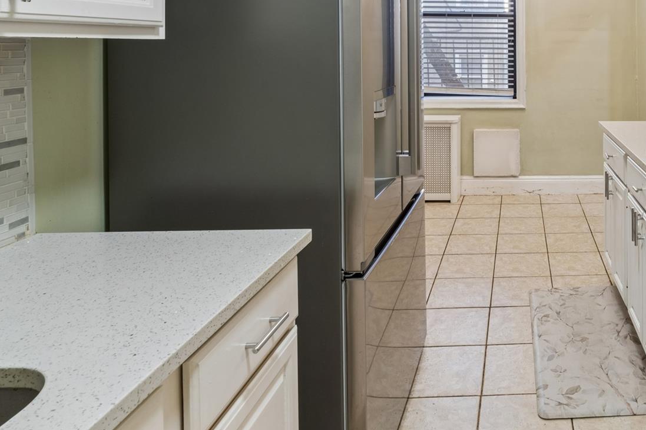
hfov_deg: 57.8
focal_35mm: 28
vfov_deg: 42.1
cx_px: 551
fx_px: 509
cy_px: 42
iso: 400
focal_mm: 15.2
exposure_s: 1/6
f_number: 13
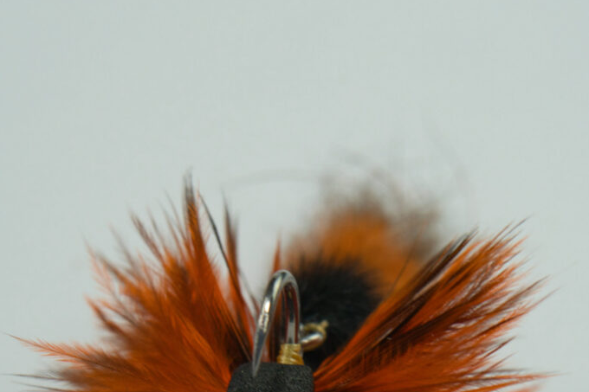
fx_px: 1848
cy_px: 384
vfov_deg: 12.0
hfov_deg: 18.1
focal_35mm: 113
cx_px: 295
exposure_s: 1/50
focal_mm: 50
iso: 800
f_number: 7.1
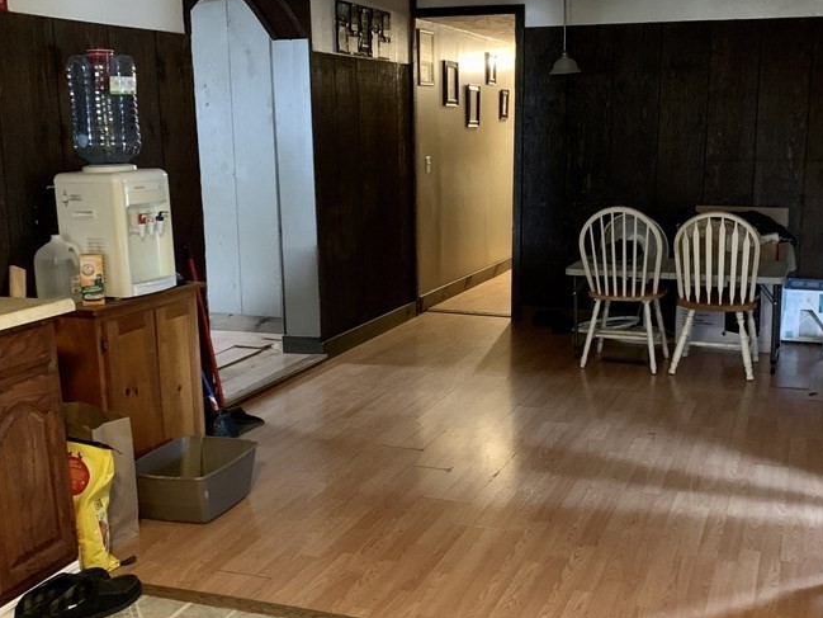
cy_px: 316
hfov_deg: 45.7
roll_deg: +2.2
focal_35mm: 41
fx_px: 975
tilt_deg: -8.5
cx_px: 444
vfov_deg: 35.1
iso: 800
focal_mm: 4.25
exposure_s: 1/24
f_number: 1.8
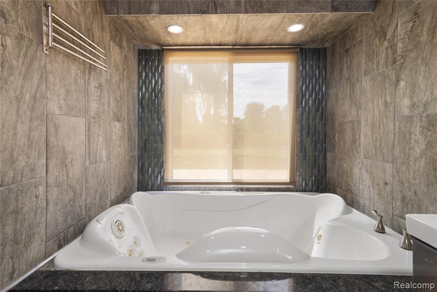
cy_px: 146
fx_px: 206
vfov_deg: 70.5
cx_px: 218
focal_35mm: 17
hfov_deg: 93.3
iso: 320
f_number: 9
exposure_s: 1/13
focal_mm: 17
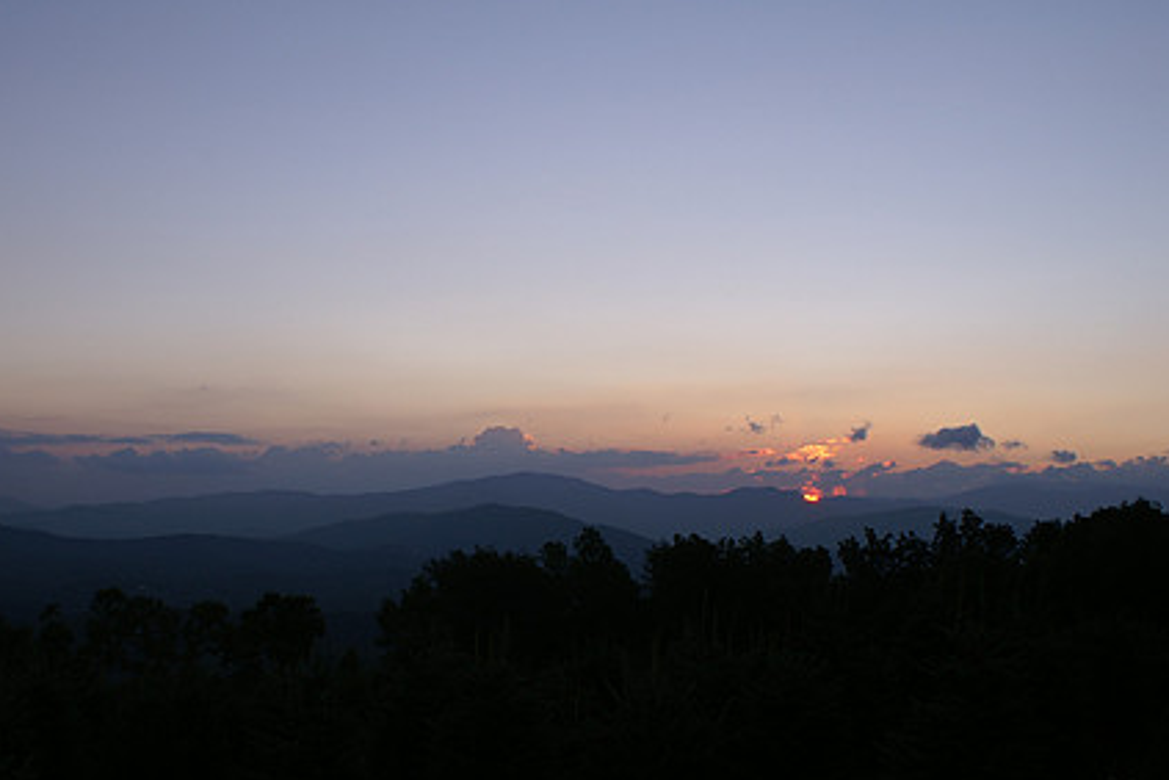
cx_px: 459
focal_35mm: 37
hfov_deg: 51.5
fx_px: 1201
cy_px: 437
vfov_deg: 35.9
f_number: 8
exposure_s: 1/80
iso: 100
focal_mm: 18
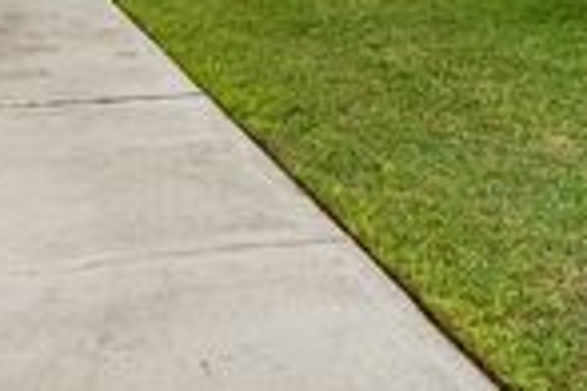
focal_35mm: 68
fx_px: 1109
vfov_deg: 18.1
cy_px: -174
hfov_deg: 29.2
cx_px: 144
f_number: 7.1
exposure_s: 1/5000
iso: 5000
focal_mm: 20
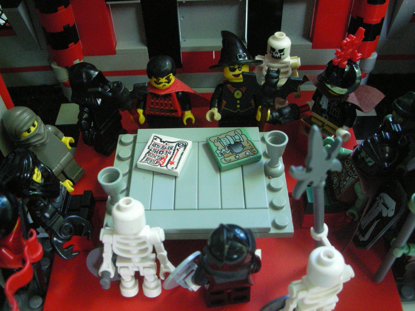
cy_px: 156
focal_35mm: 35
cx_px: 208
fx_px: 420
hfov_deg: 52.6
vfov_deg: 40.7
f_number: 3
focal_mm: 5.8
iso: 400
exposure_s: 1/58
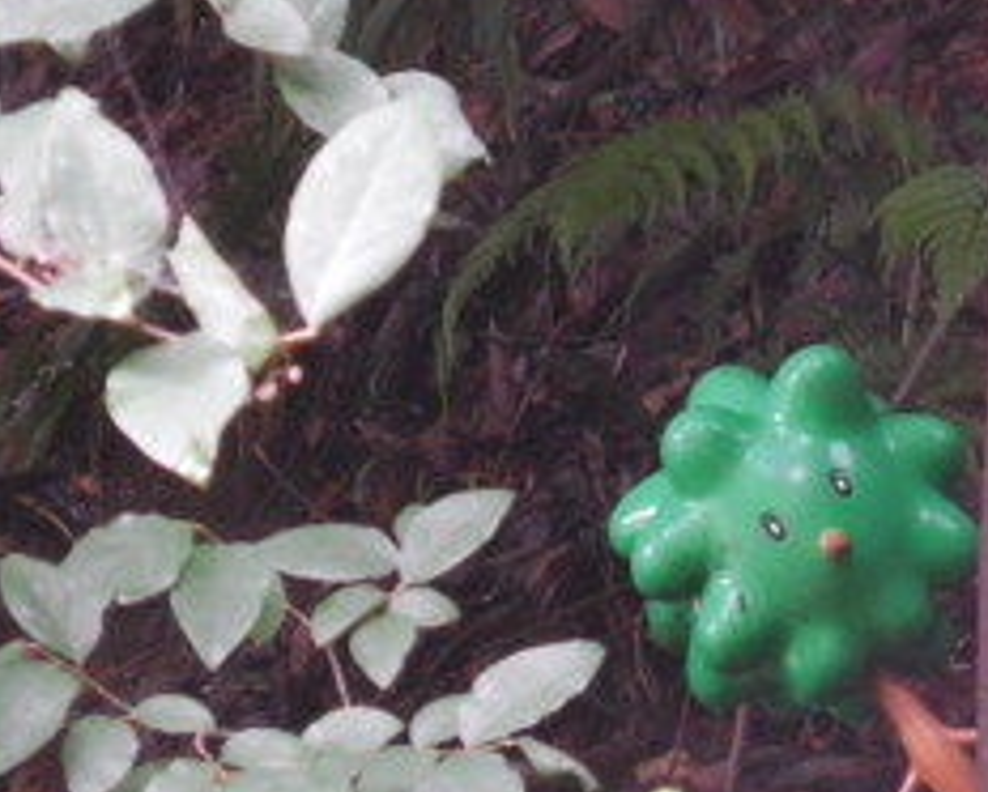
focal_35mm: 618
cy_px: 430
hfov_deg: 3.1
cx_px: 694
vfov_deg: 2.5
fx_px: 18086
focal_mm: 54
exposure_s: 1/10
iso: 800
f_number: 6.3
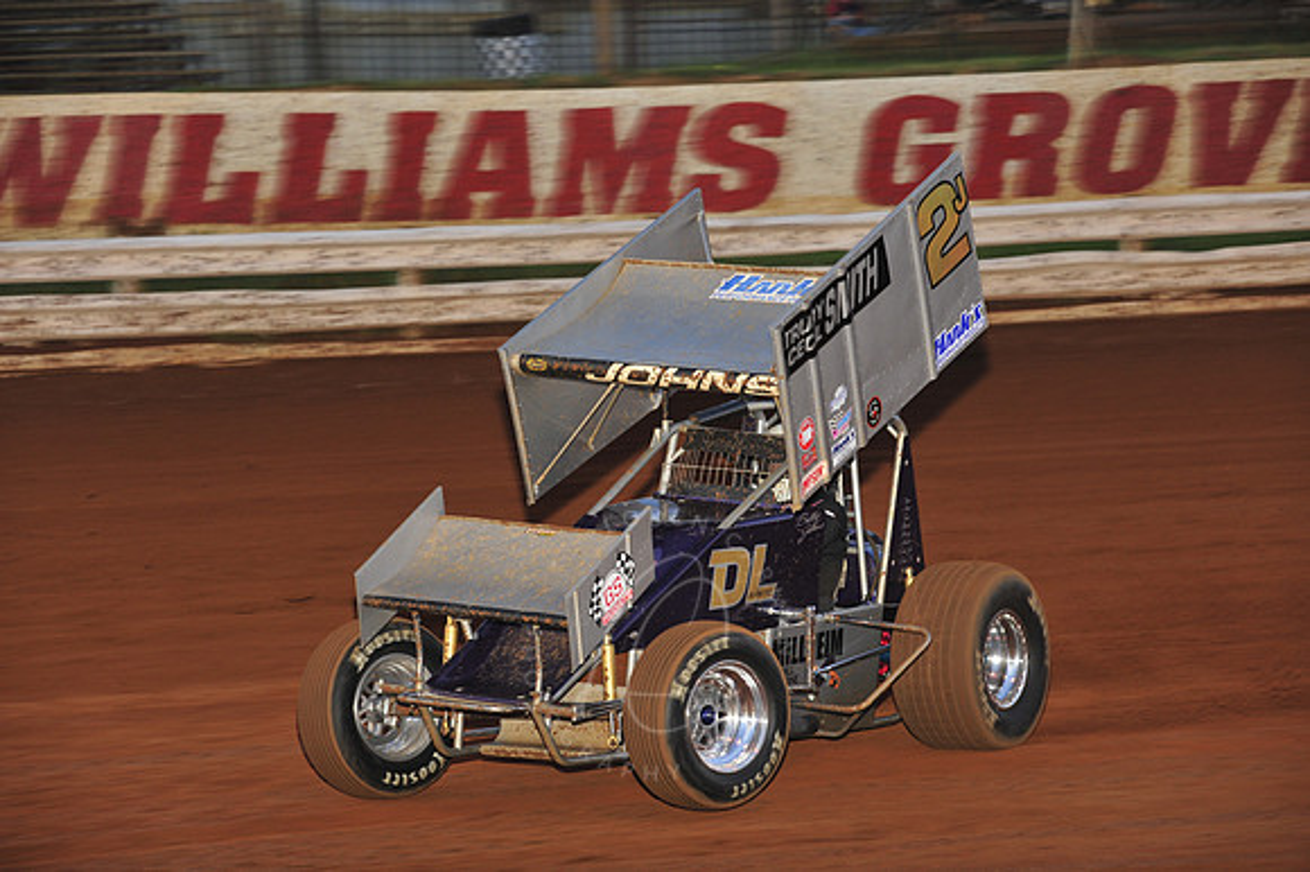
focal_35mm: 125
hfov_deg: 16.4
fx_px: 4546
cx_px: 655
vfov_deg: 11.0
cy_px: 436
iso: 800
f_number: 6.3
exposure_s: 1/320
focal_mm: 125
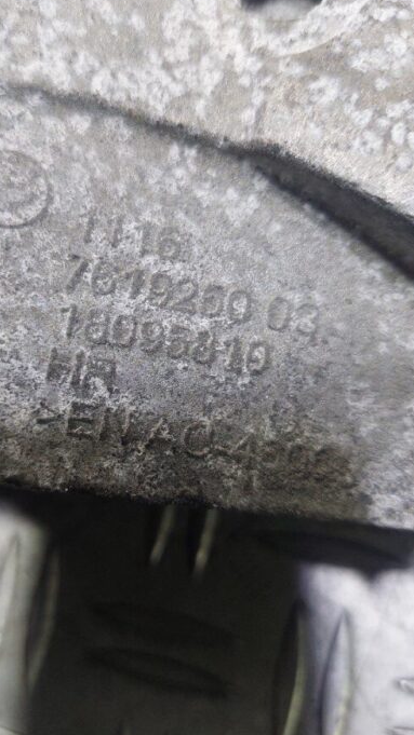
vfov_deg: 61.0
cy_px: 364
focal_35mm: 32
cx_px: 149
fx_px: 625
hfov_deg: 36.4
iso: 200
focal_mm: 5.23
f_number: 1.8
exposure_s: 1/100
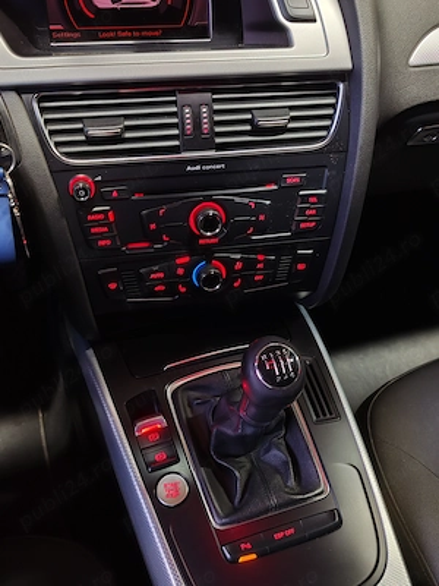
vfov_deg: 55.4
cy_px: 293
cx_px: 220
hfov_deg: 42.9
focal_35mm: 33
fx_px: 558
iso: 1600
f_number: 1.9
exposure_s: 1/33
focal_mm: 6.12
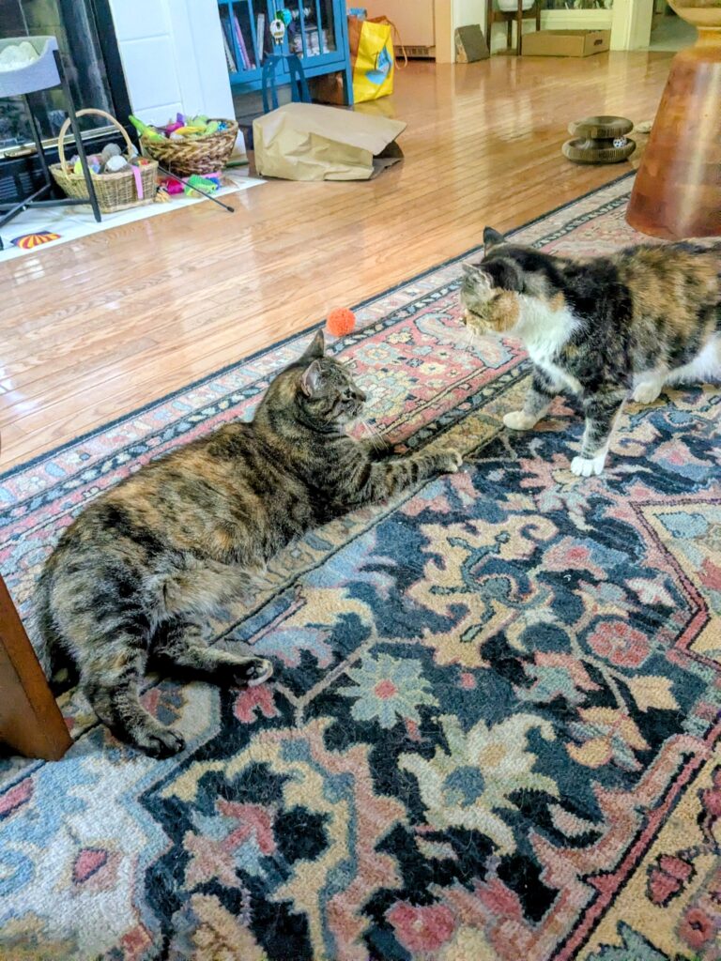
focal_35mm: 27
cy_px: 480
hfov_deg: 51.4
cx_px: 360
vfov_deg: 65.3
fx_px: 750
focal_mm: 4.38
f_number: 1.73
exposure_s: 1/120
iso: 1472
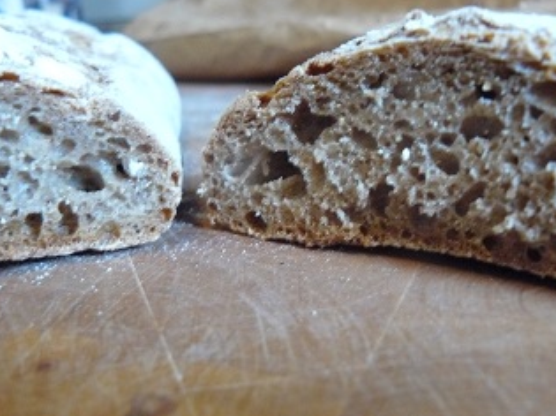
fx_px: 642
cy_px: 222
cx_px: 293
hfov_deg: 46.8
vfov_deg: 35.9
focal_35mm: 40
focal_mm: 6
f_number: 2.8
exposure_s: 1/13
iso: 400
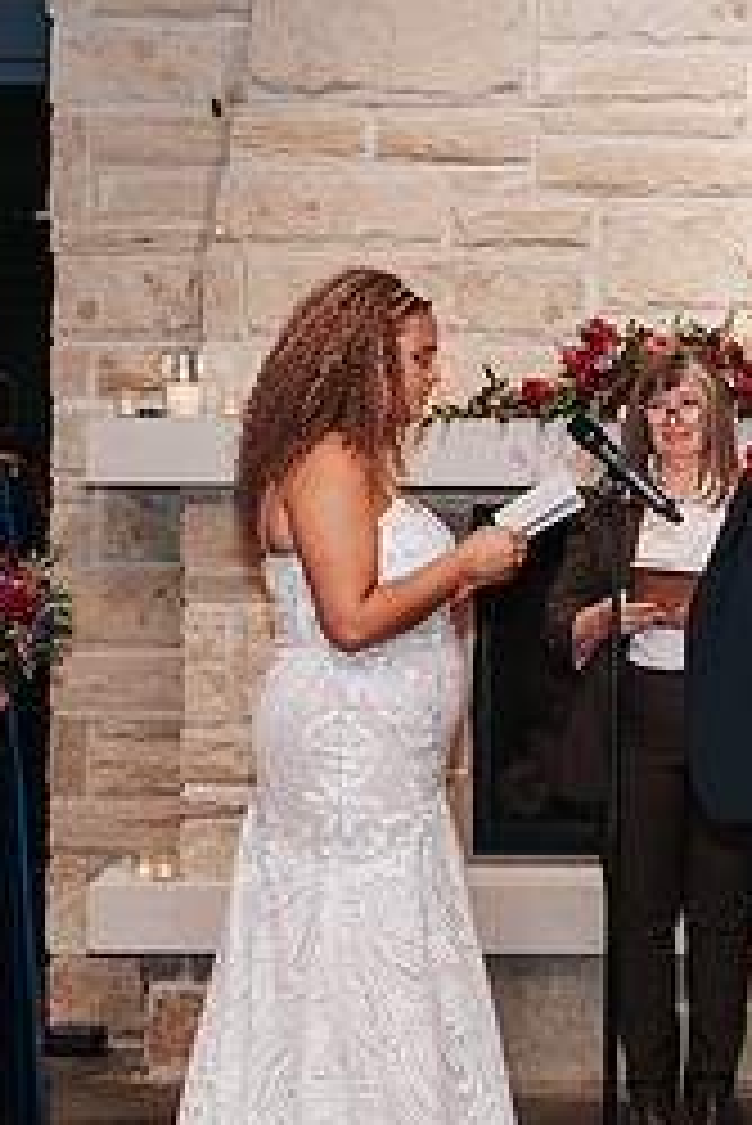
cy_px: 660
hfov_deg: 13.0
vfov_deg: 19.6
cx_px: 716
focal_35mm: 104
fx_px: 3254
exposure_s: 1/200
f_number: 2.8
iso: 1000
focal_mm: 35
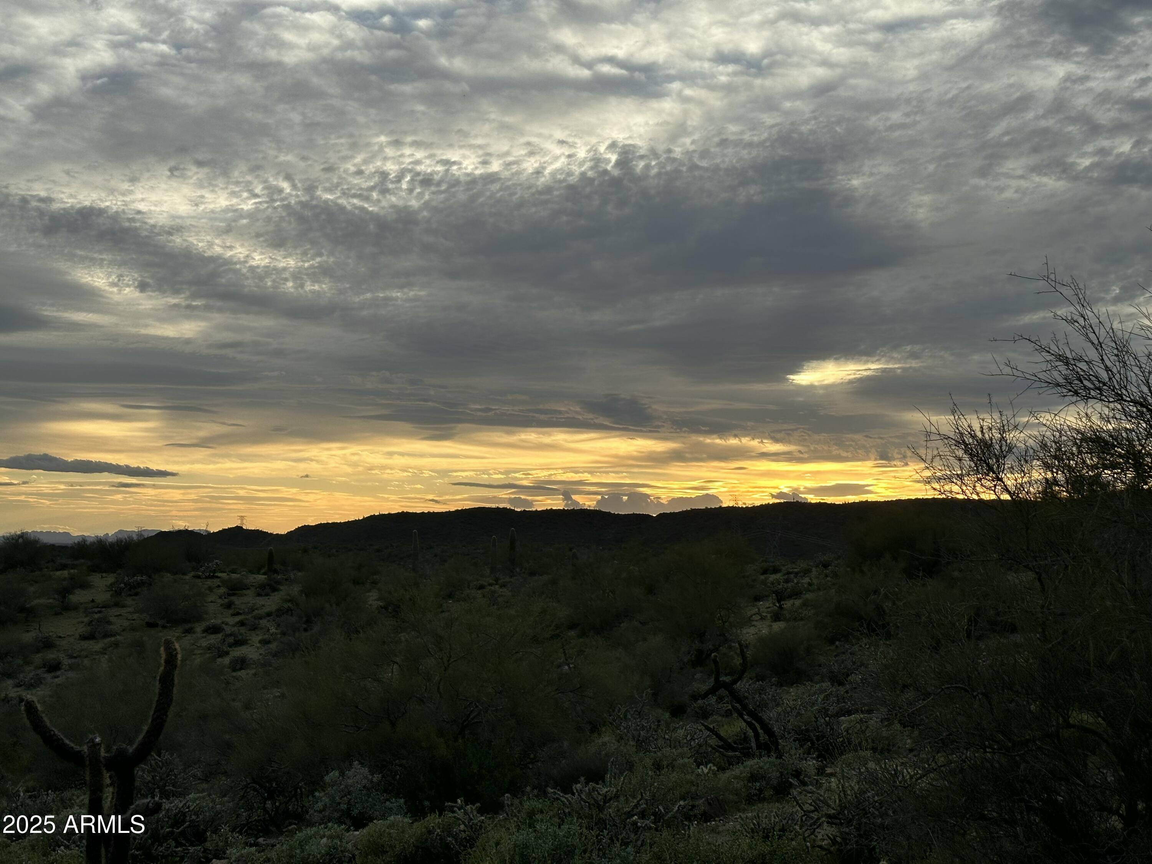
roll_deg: -2.1
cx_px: 576
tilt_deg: +3.3
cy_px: 432
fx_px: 1597
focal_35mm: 48
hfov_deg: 39.7
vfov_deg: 30.3
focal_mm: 6.86
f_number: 1.78
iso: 64
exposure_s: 1/1783
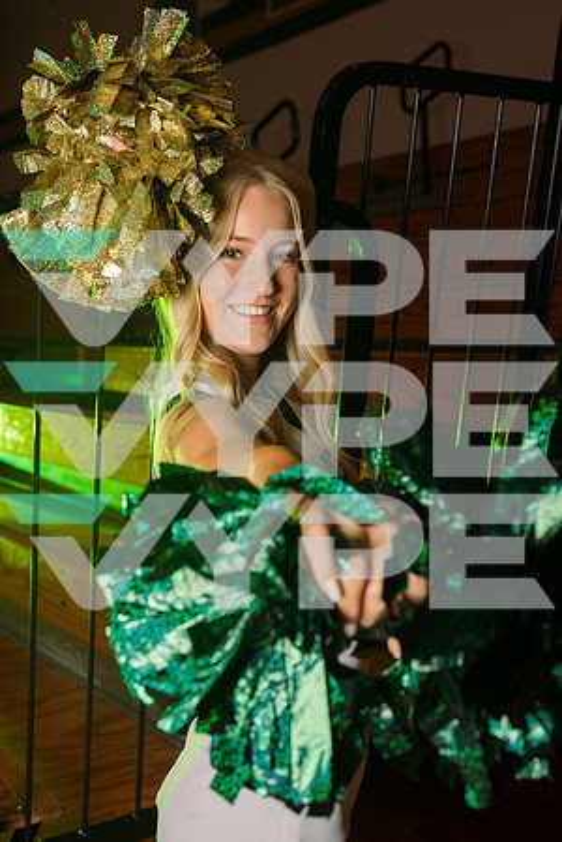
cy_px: 421
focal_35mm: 48
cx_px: 281
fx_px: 1124
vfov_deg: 41.1
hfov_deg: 28.1
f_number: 5.6
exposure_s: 1/250
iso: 125
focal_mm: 48
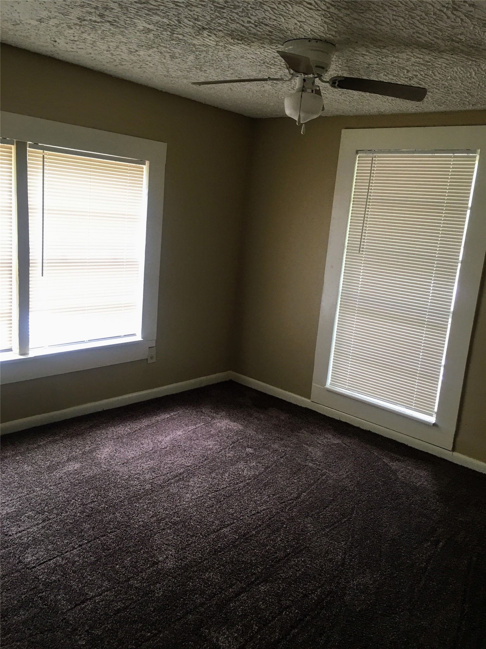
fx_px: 543
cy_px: 324
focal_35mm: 29
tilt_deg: -11.1
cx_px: 243
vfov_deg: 61.7
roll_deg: -3.8
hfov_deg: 48.2
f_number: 2.2
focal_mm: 4.15
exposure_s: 1/15
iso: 32
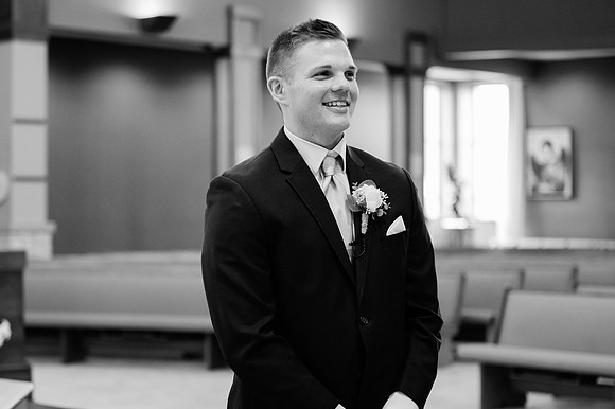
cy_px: 219
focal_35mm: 80
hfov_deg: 25.3
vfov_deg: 17.0
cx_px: 294
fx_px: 1368
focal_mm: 70
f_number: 2.8
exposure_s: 1/250
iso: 1600
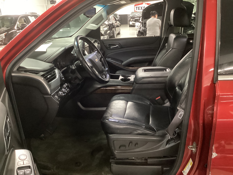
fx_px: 209
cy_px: 88
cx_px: 116
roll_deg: +1.9
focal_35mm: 31
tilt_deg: -23.3
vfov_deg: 45.4
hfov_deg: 58.4
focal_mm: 3.3
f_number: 2.4
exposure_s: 1/20
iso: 640
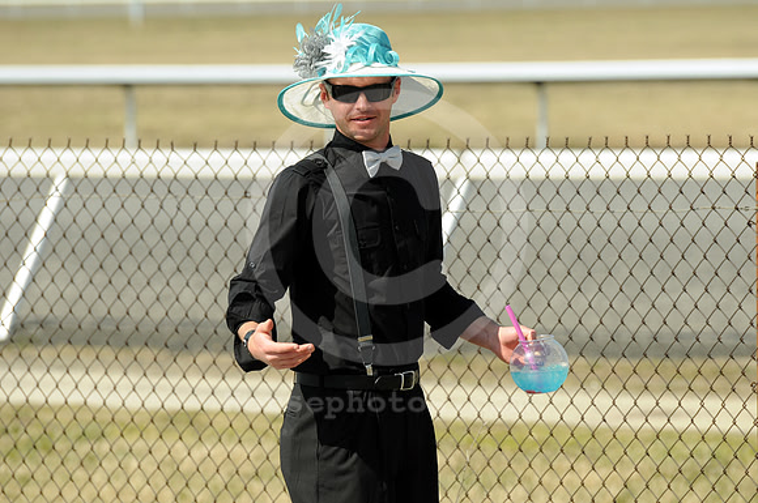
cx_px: 379
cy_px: 252
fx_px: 6308
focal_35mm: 300
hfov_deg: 6.9
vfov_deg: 4.6
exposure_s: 1/2000
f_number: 5
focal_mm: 200
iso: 400
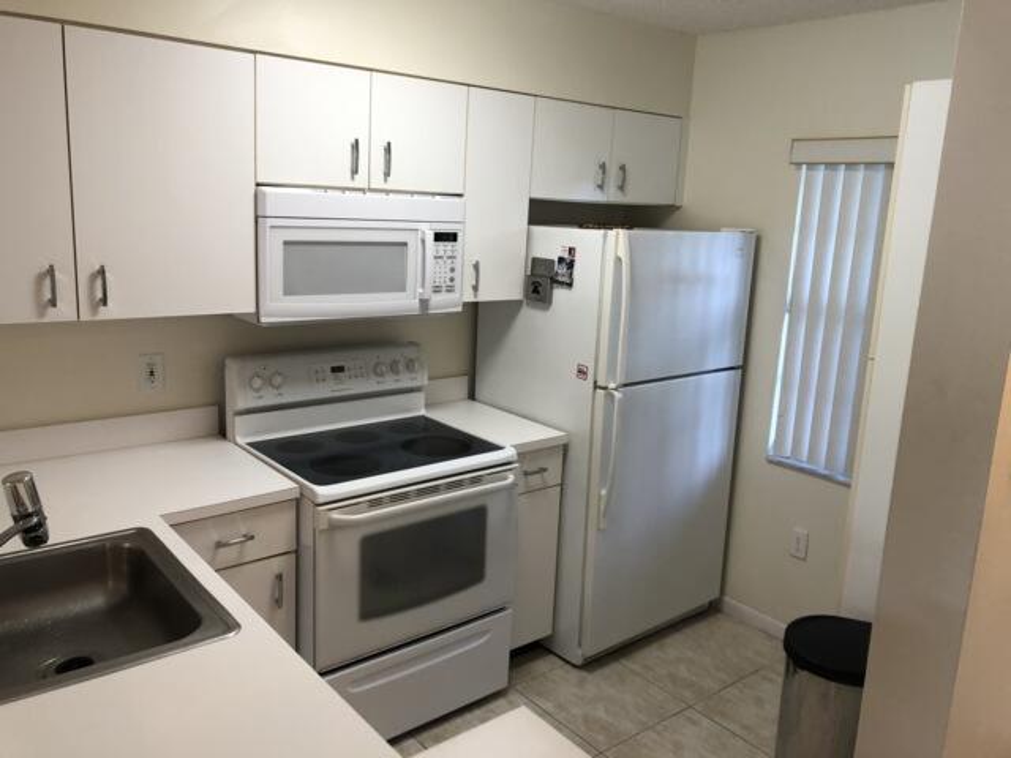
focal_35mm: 28
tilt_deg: -11.6
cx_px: 506
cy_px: 379
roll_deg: -2.4
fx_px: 818
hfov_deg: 63.4
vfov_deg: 49.7
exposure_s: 1/30
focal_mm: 3.99
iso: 32
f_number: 1.8
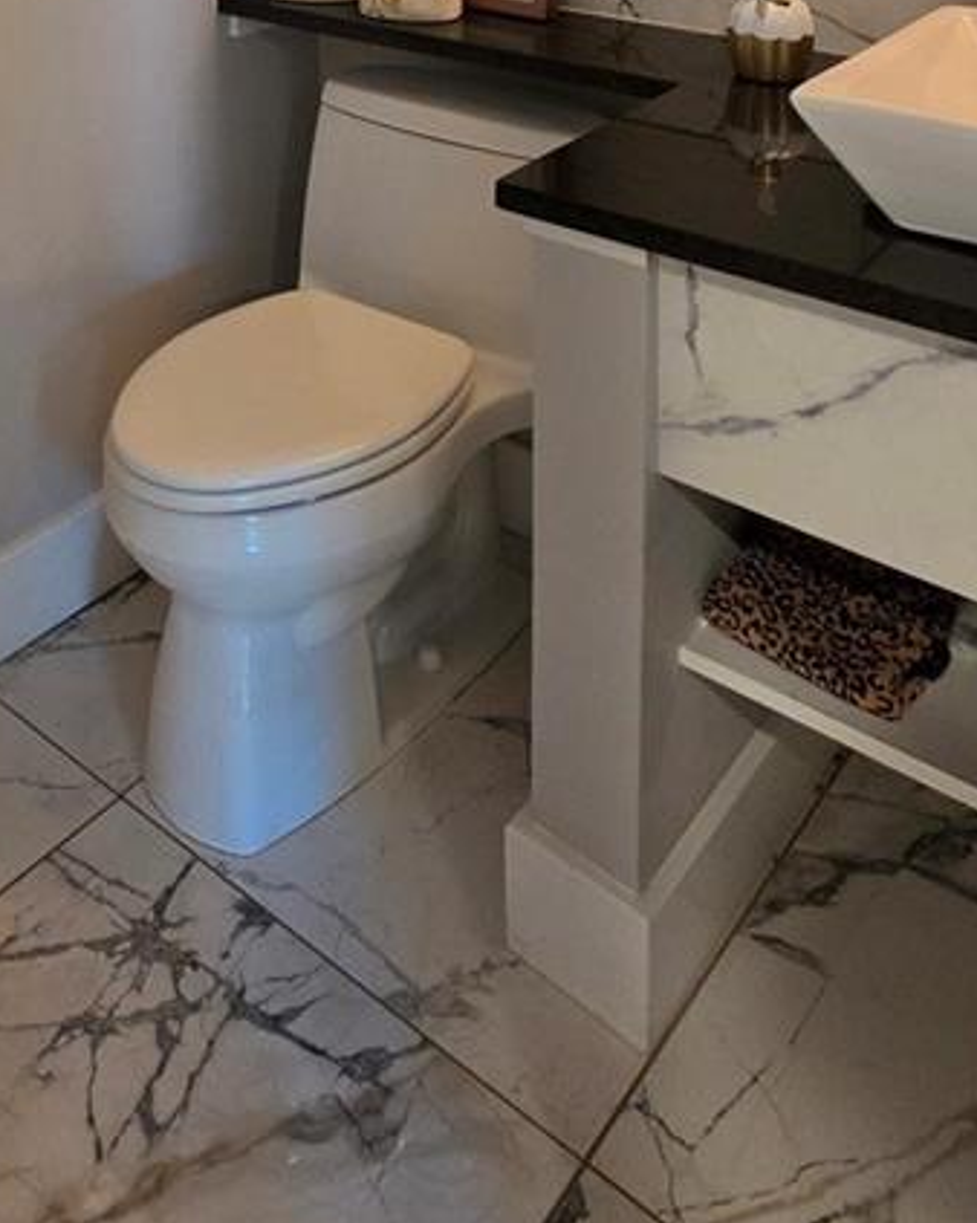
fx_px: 1302
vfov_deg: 39.7
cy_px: -159
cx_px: 205
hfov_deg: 39.6
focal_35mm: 36
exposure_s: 1/60
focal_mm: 2.2
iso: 250
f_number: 1.9
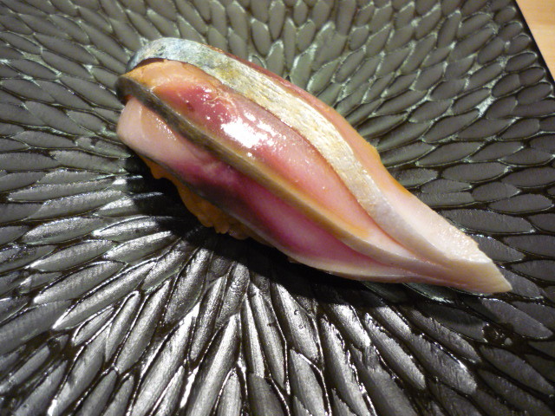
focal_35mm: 33
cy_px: 208
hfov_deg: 55.4
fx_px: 529
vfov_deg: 42.9
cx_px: 278
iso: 400
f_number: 2.8
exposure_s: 1/30
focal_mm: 5.5
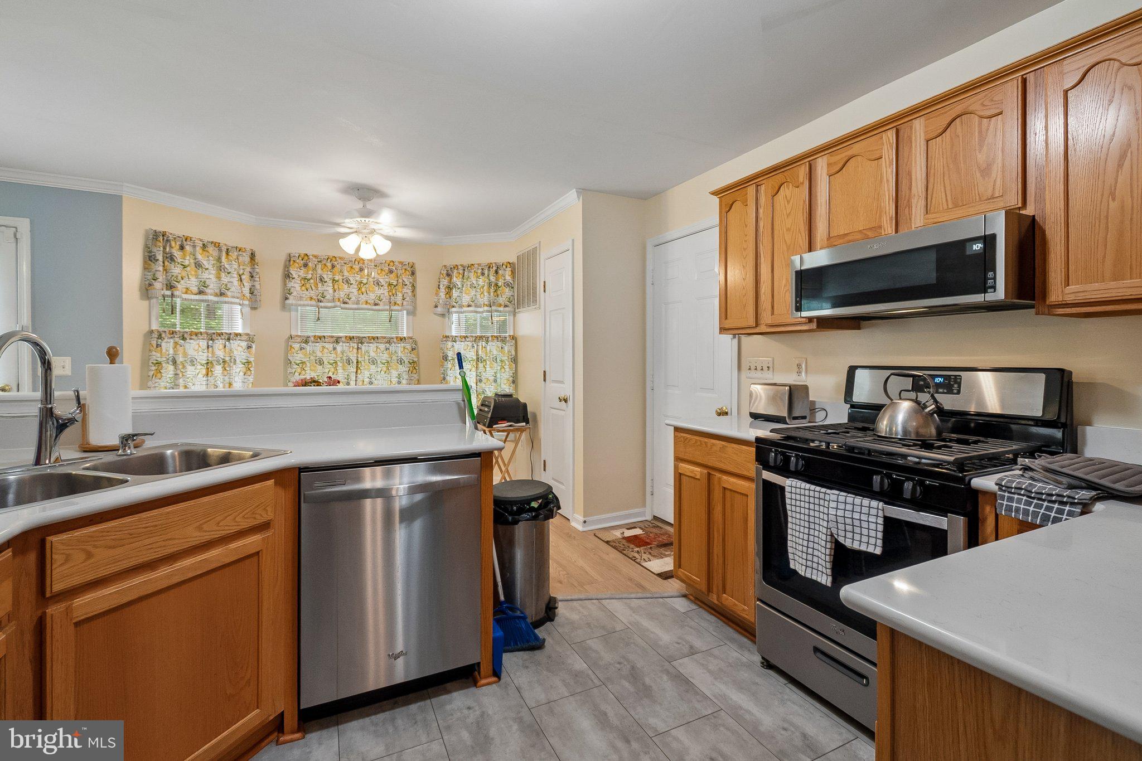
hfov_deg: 100.4
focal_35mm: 15
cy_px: 380
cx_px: 571
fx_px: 476
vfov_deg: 77.3
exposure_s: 1/40
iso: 400
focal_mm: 10
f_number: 5.6
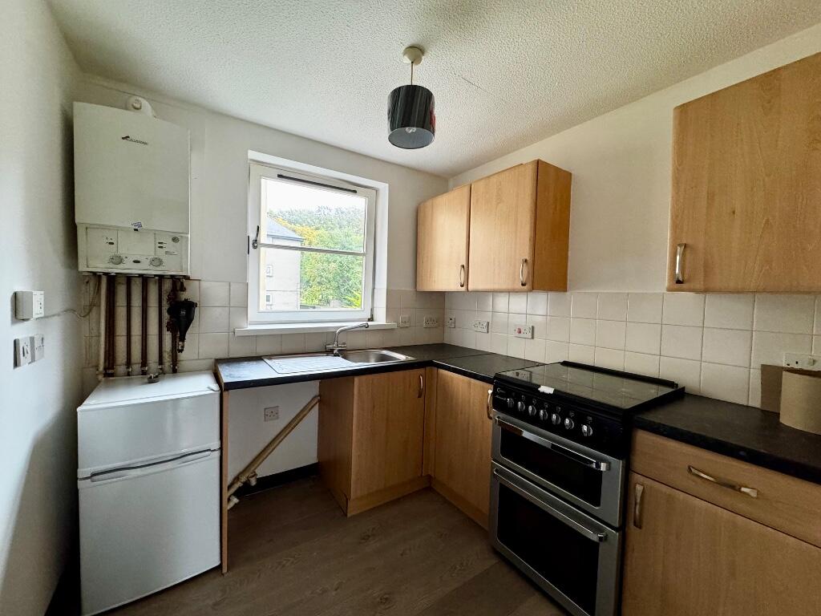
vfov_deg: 85.7
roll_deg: -1.3
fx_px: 332
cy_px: 308
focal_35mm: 14
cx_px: 410
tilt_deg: -2.5
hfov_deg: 102.1
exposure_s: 1/60
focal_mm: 2.22
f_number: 2.2
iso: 400
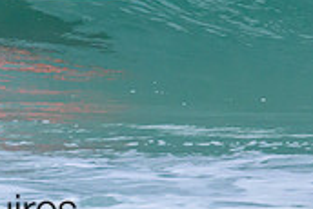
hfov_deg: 0.6
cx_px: 102
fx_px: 32065
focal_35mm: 3685
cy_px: -121
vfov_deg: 0.4
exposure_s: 1/2000
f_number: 11
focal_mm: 800
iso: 1100
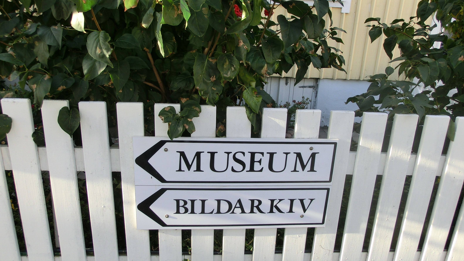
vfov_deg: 42.9
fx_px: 332
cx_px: 225
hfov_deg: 69.8
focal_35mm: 27
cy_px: 133
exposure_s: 1/250
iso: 100
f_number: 3
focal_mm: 4.24
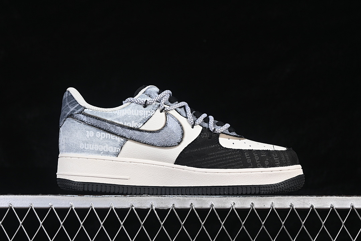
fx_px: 752
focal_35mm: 75
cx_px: 180
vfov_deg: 18.2
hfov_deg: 27.0
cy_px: 120
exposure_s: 1/80
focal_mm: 50
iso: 160
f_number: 7.1
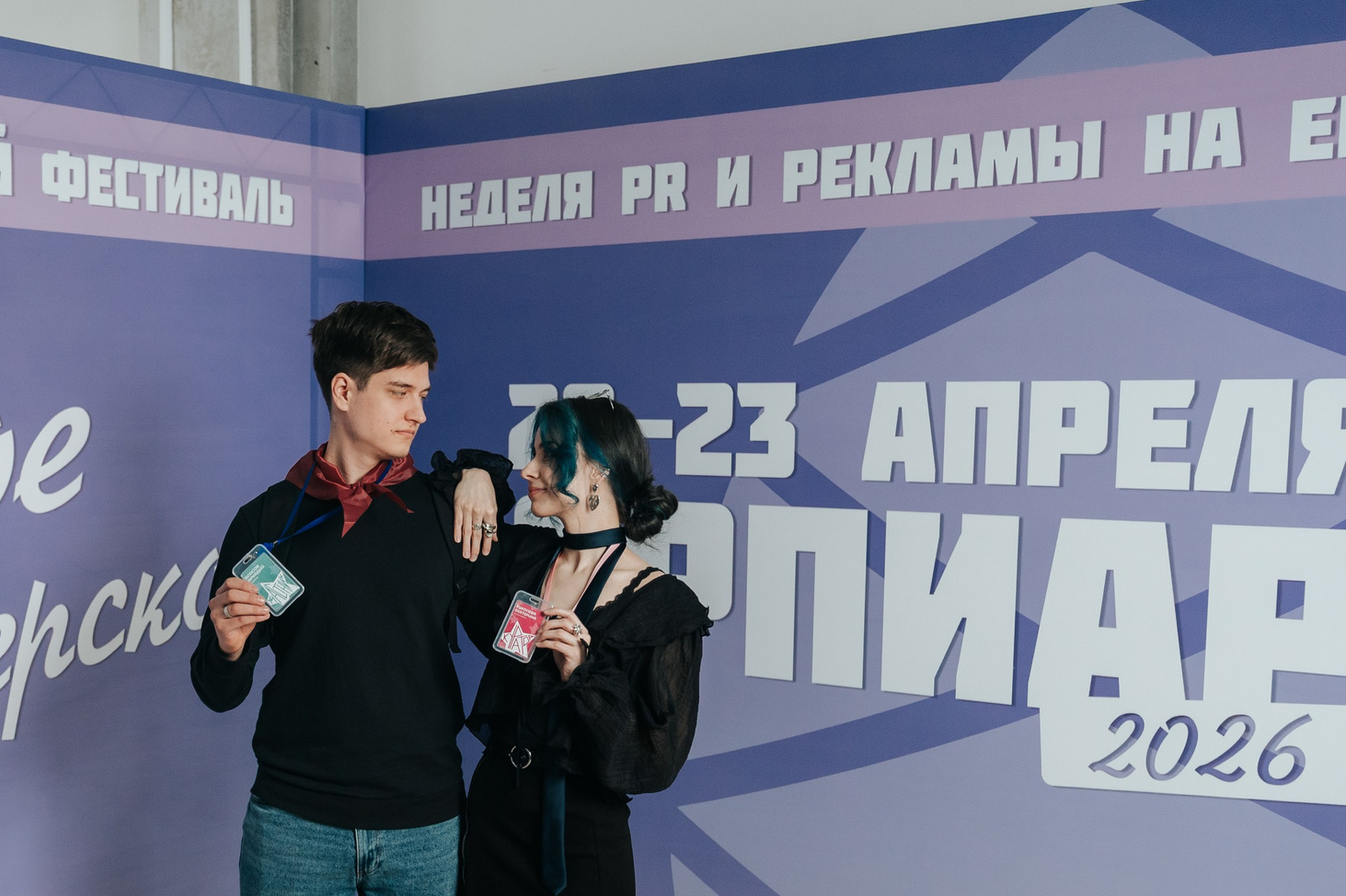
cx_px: 386
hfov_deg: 39.6
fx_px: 1832
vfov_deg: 27.3
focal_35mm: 49
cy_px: 614
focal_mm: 28
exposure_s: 1/160
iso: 800
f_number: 2.8
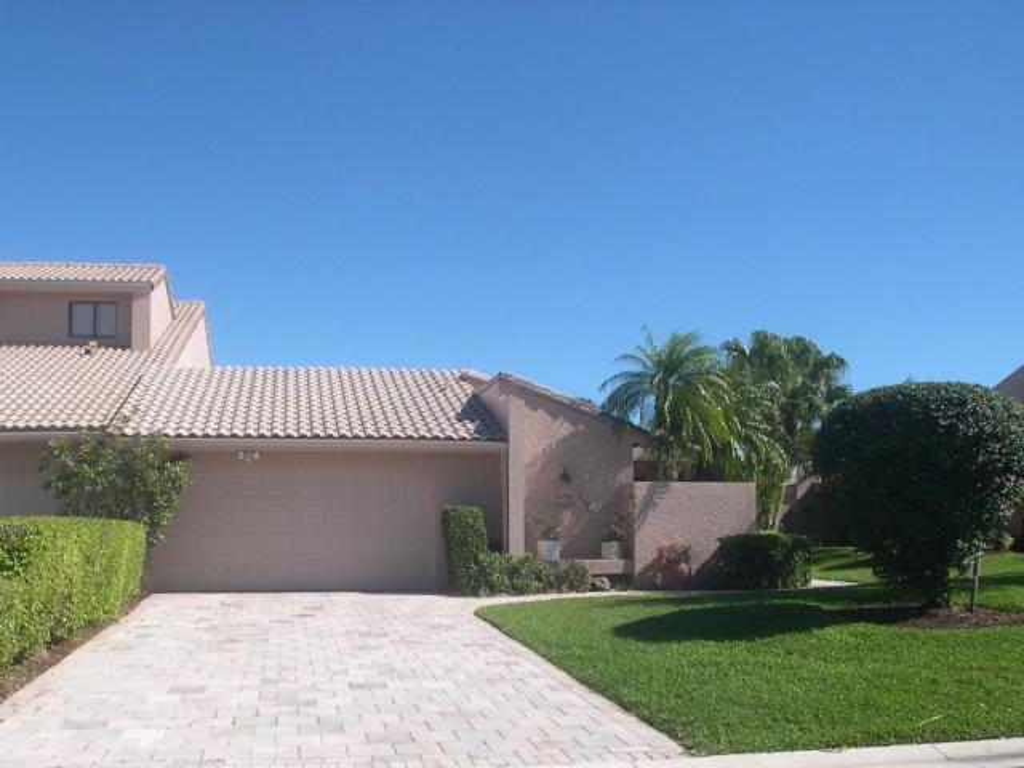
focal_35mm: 38
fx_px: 1124
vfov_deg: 37.7
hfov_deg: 49.0
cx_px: 512
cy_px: 384
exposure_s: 1/179
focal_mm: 8
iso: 100
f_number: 7.6
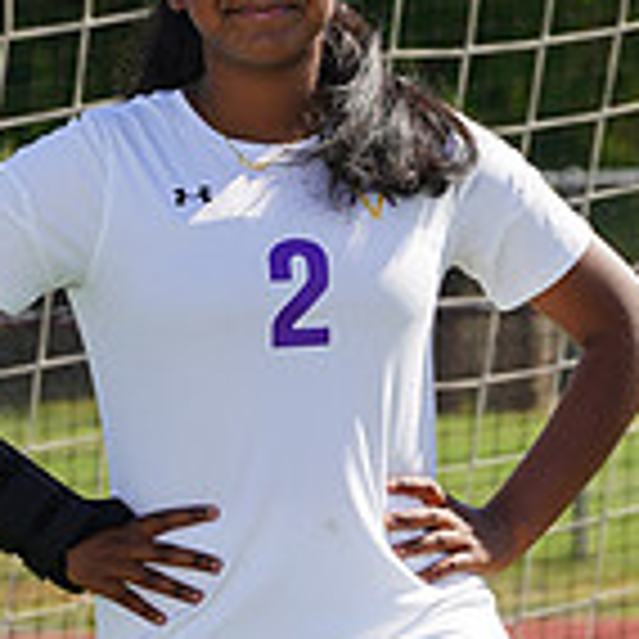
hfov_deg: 2.6
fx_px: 14181
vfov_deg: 2.6
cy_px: 778
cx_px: 374
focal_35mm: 679
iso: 200
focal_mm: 196
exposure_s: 1/250
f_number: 11
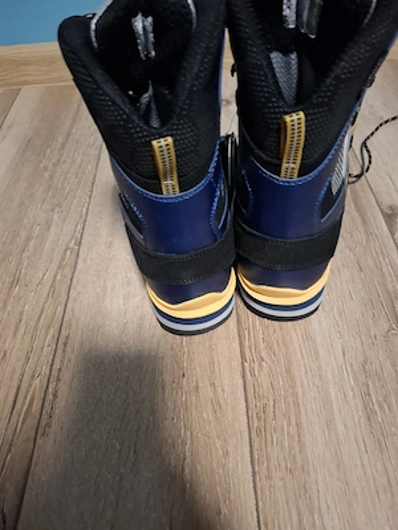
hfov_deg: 58.9
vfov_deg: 73.9
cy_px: 265
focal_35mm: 23
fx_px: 353
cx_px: 199
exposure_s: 1/25
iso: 640
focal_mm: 5.54
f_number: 1.8
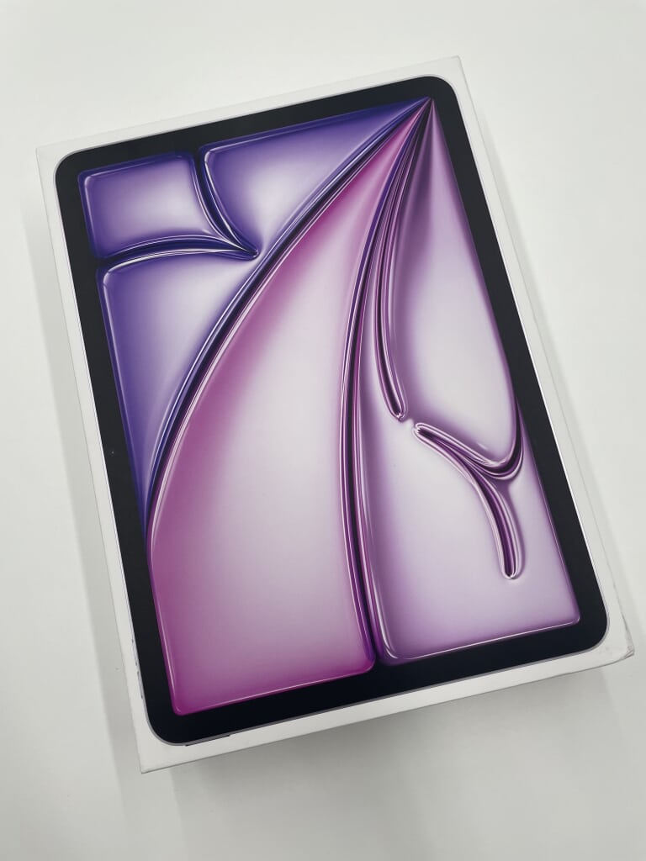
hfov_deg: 53.1
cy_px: 430
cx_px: 323
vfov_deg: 67.3
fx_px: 647
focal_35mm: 26
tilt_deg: -79.0
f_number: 1.6
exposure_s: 1/100
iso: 40
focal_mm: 4.2
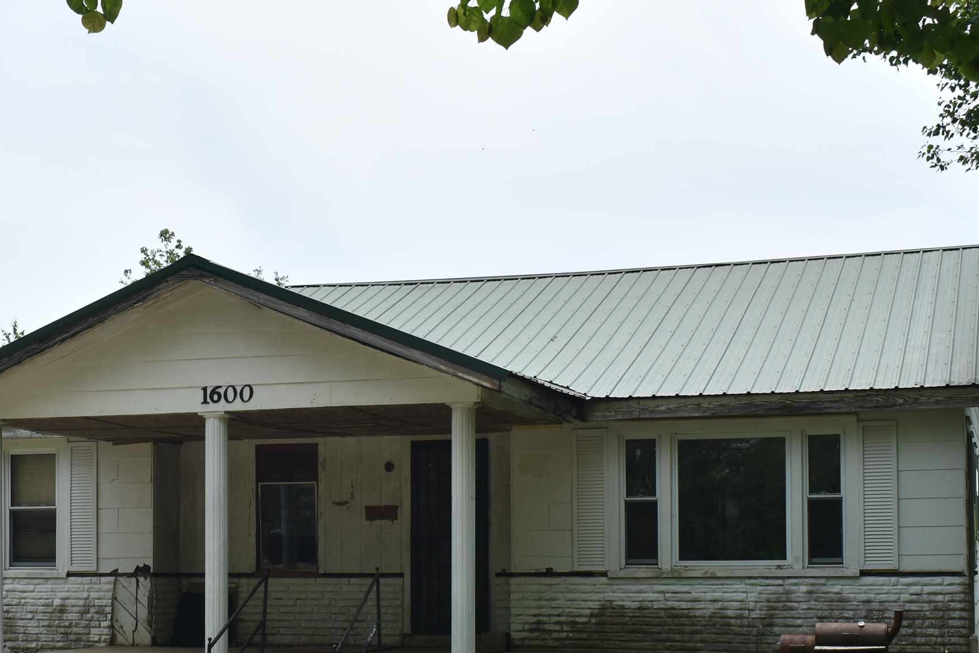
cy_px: 543
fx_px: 1819
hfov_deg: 30.1
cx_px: 404
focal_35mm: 67
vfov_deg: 20.1
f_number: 8
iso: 100
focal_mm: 25
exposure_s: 1/250
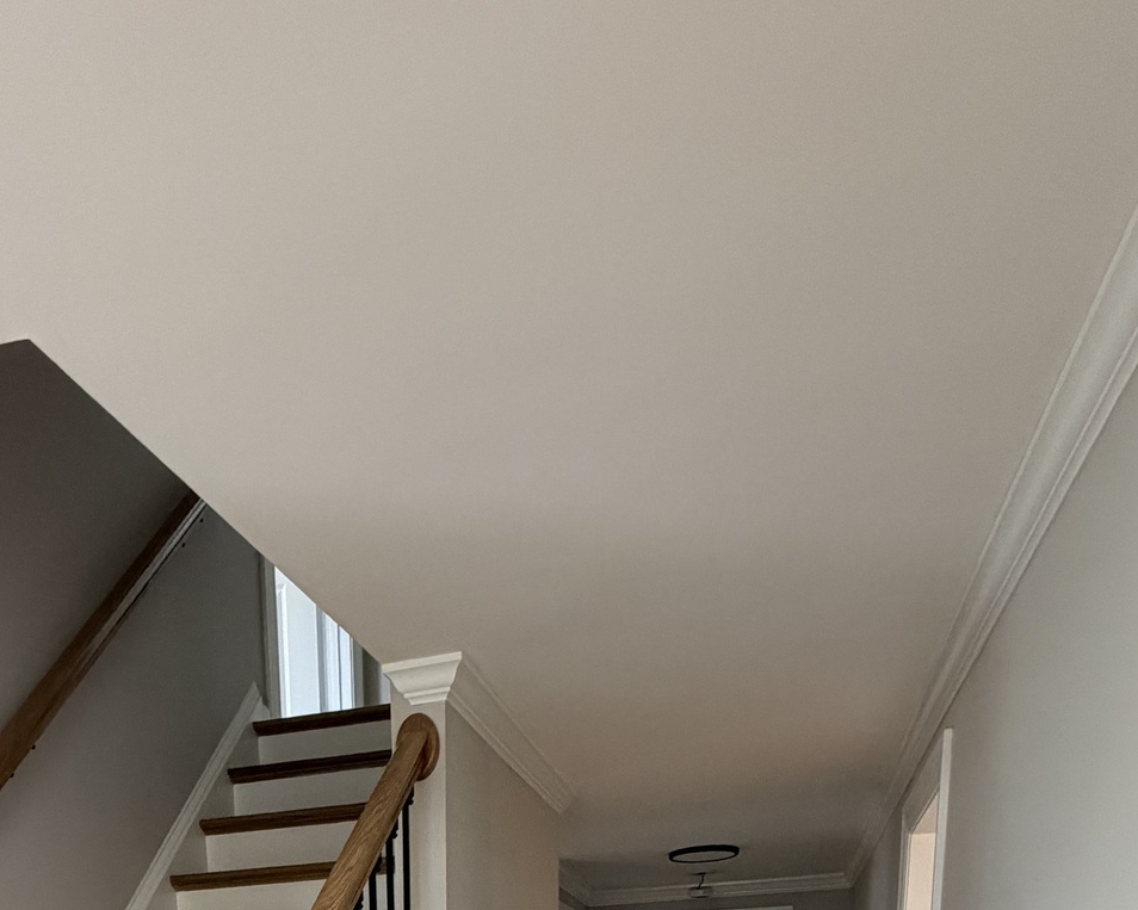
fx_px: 1111
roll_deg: +2.0
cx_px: 378
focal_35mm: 33
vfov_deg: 30.4
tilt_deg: -11.6
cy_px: 1290
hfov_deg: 53.2
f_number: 2.2
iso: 320
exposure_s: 1/120
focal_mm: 2.22
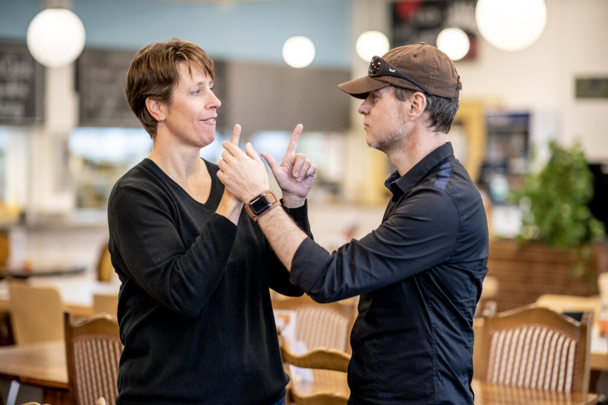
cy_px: 202
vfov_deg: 16.1
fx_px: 1436
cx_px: 304
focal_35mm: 85
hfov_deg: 23.9
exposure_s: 1/400
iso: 640
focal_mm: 85
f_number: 1.8
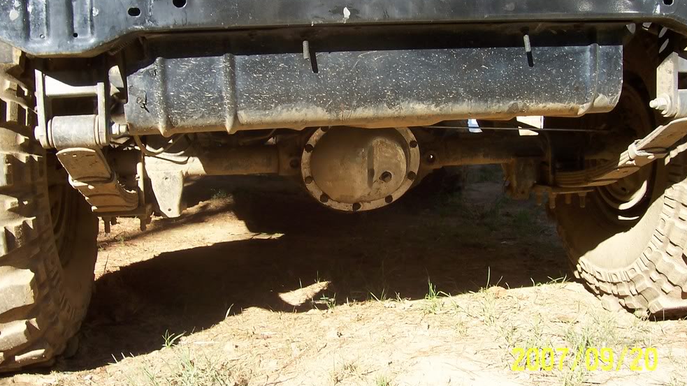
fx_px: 765
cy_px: 158
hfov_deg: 48.4
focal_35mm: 42
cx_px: 339
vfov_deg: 28.3
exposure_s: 1/180
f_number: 5.6
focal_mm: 5.6
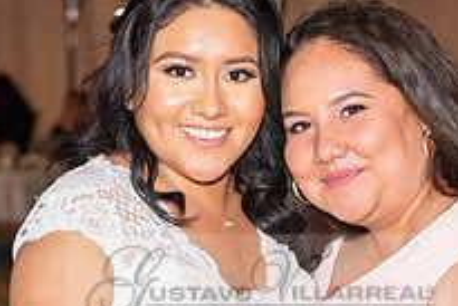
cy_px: 287
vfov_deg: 7.8
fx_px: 2228
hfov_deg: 11.7
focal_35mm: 175
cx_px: 261
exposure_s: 1/160
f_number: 4
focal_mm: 62
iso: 1600
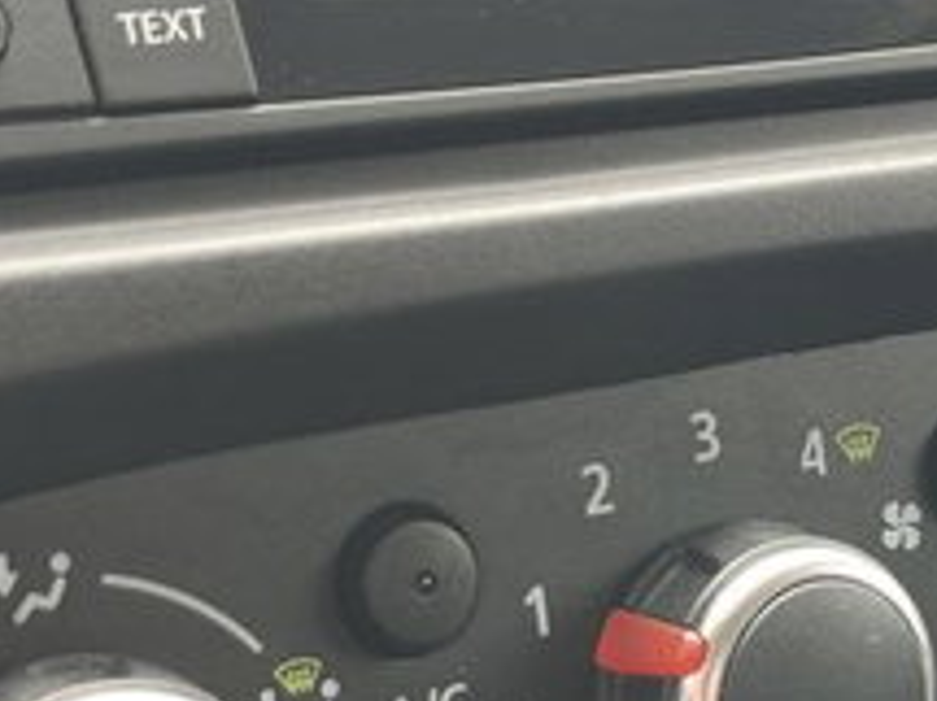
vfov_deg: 15.9
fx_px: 2489
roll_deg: -0.3
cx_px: 741
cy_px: 570
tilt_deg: -19.6
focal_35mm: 92
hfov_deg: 21.1
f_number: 1.6
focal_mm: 5.1
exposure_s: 1/122
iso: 80
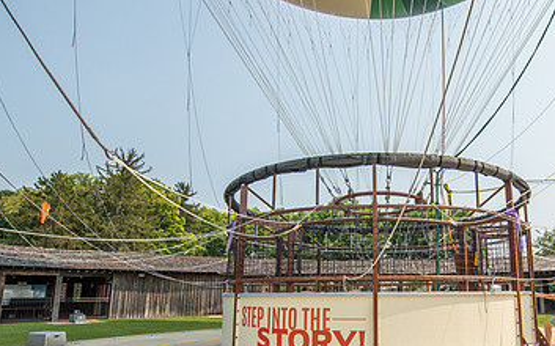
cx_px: 374
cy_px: 227
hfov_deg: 72.4
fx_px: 363
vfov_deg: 50.2
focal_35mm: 24
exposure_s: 1/1250
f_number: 5
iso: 160
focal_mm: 14
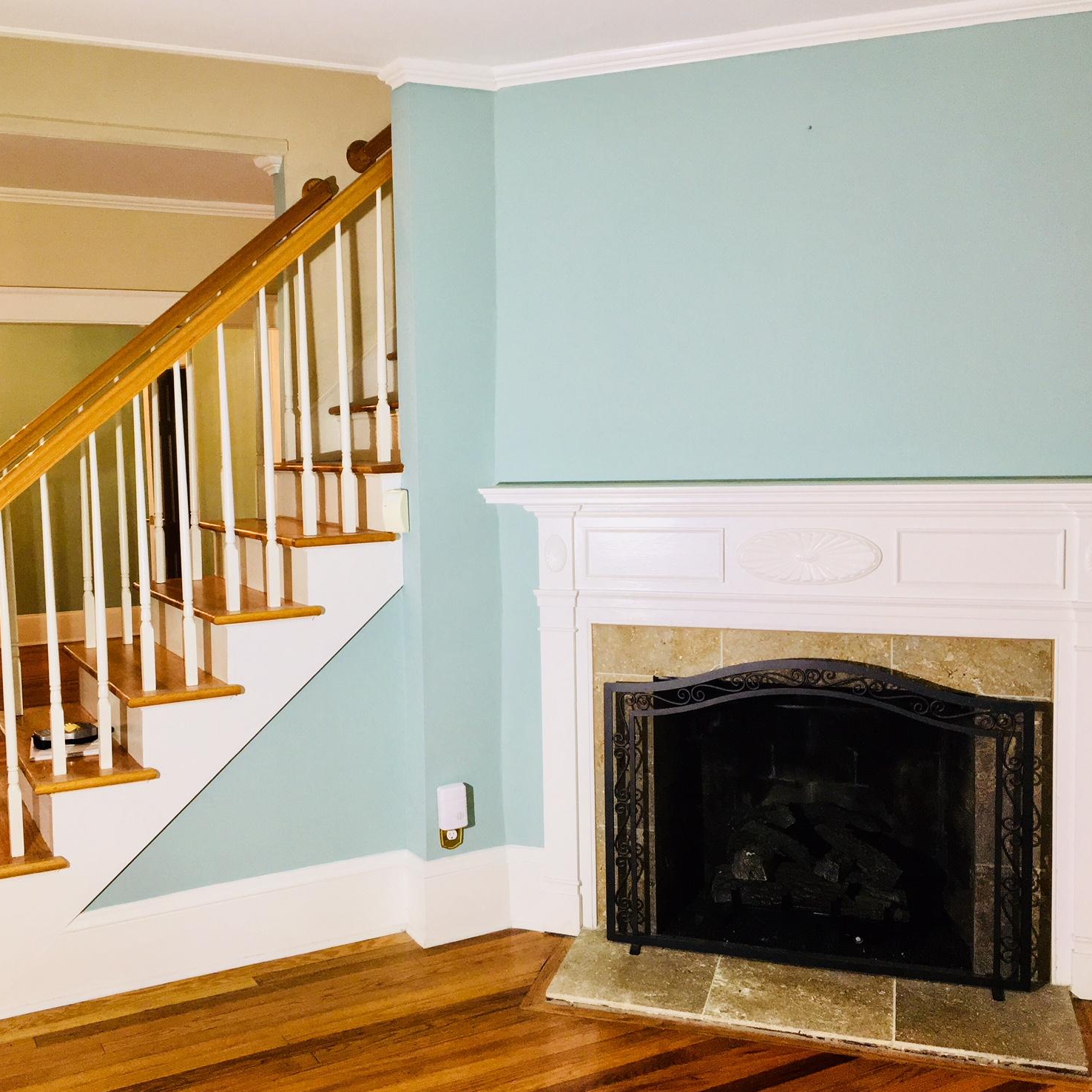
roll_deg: +2.0
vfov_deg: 47.2
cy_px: 536
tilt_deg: -4.4
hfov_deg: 46.9
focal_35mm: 35
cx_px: 434
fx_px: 1249
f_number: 2.2
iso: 64
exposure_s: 1/30
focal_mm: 4.15
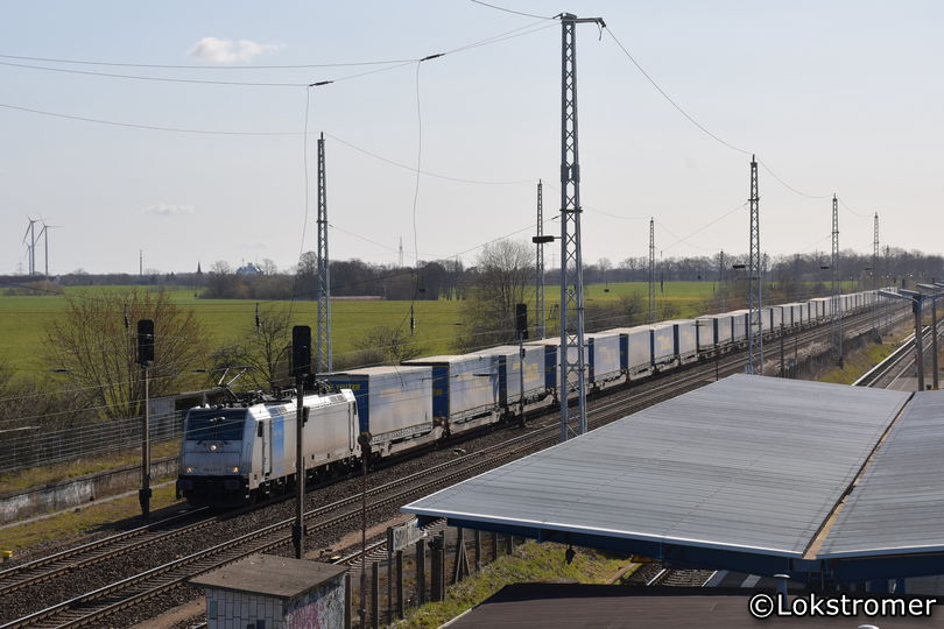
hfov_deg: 22.6
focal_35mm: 90
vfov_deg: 15.2
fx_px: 2360
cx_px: 472
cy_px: 314
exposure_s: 1/640
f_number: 11
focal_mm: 60
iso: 200
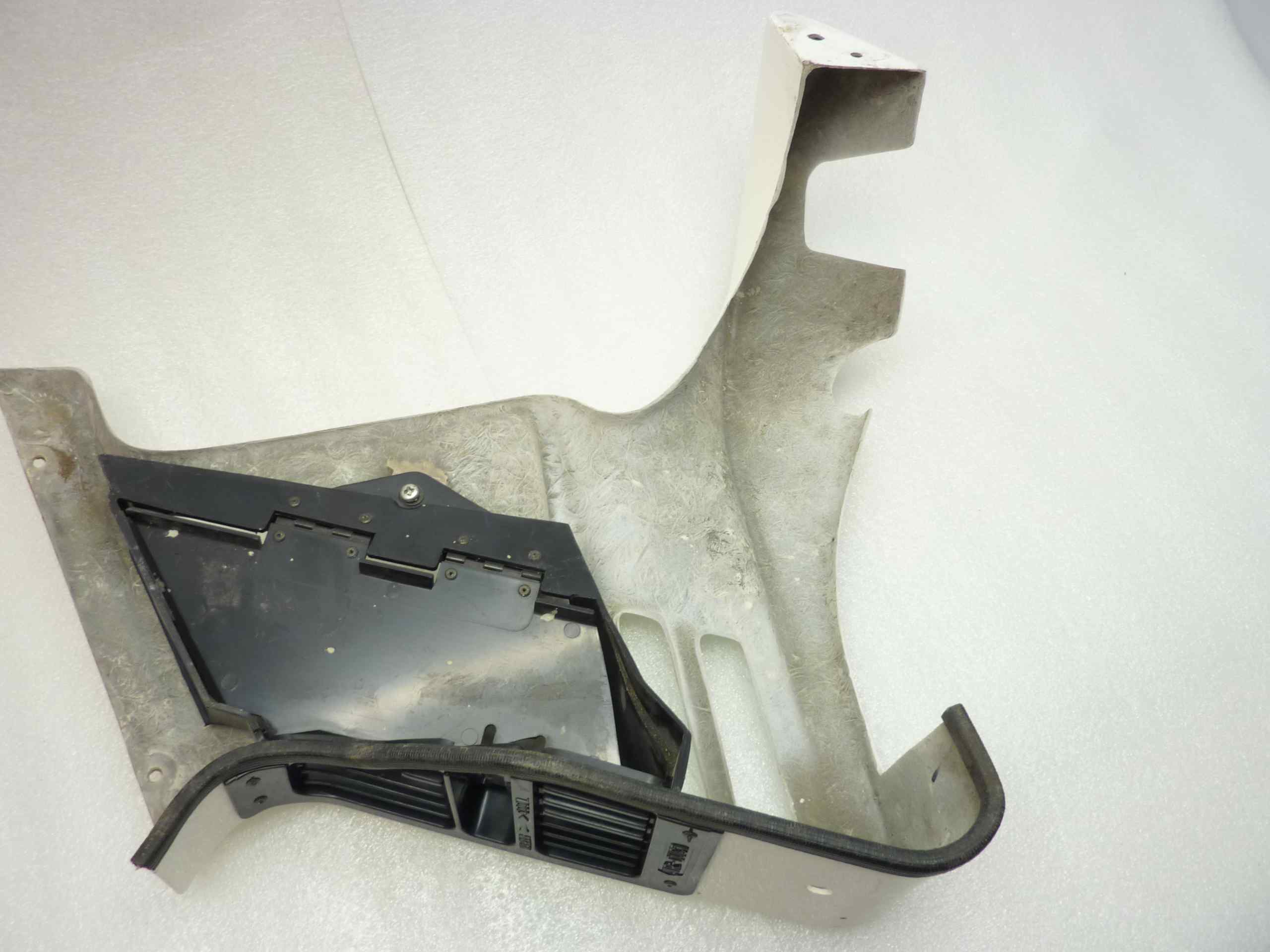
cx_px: 635
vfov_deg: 54.9
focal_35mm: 25
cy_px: 476
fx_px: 917
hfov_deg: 69.4
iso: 125
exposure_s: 1/15
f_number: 3.3
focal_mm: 4.1
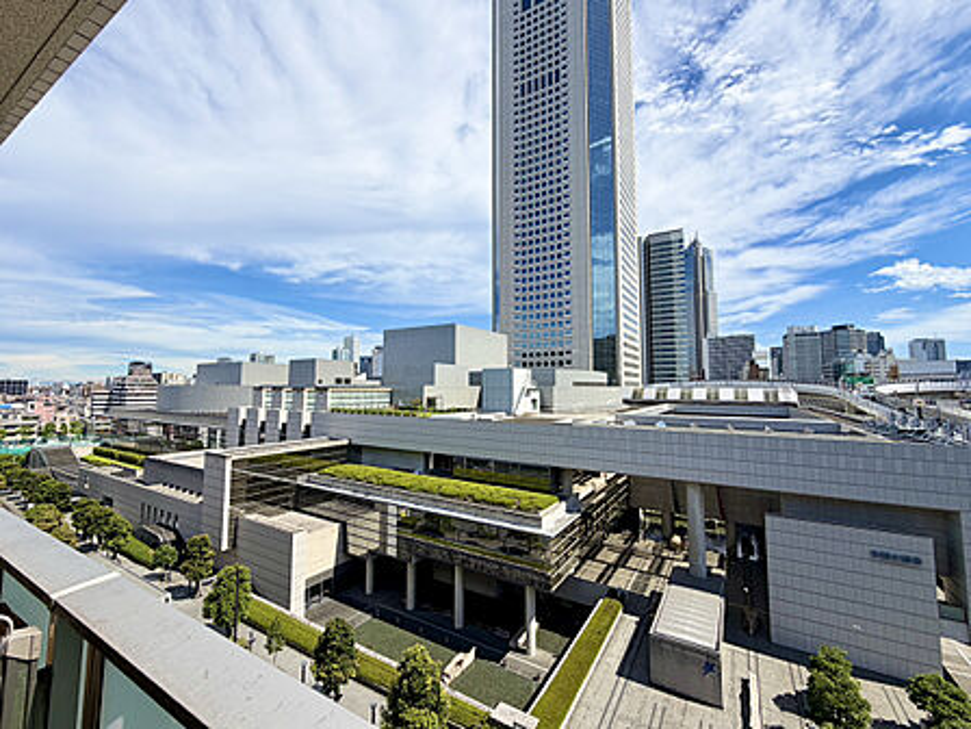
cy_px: 364
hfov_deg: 102.1
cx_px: 486
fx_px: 393
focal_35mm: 14
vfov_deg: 85.7
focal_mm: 2.22
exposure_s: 1/1285
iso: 20
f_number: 2.2
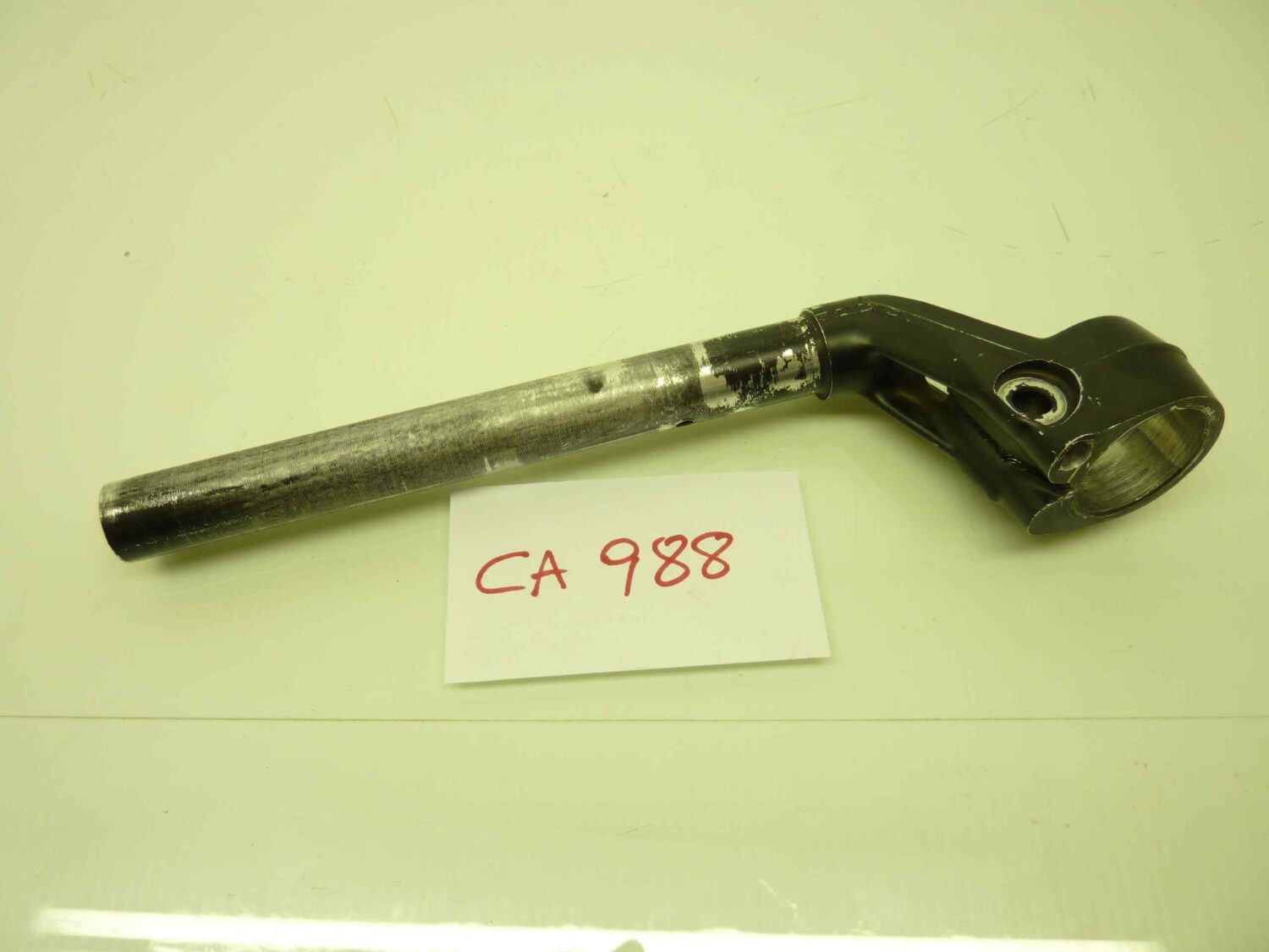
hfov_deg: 69.4
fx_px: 916
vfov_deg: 54.9
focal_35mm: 25
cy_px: 476
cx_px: 634
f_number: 3.3
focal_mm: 4.1
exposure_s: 1/30
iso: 80
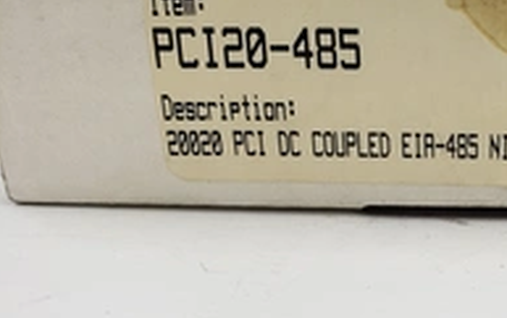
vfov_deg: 22.7
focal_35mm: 57
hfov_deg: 32.4
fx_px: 788
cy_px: 223
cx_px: 523
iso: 50
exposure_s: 1/206
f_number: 2.4
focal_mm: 4.3
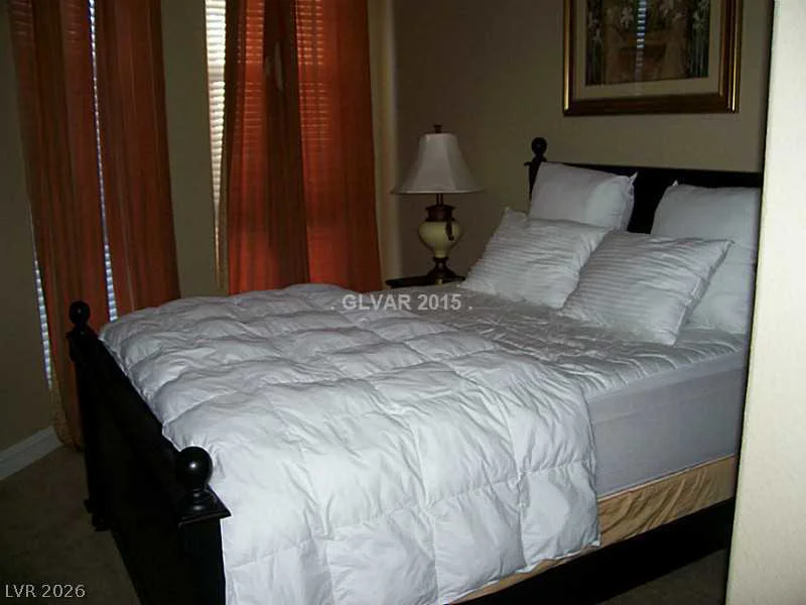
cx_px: 403
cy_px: 302
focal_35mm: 34
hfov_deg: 54.0
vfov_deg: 41.8
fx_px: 792
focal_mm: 5.6
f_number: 2.7
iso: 80
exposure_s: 1/64
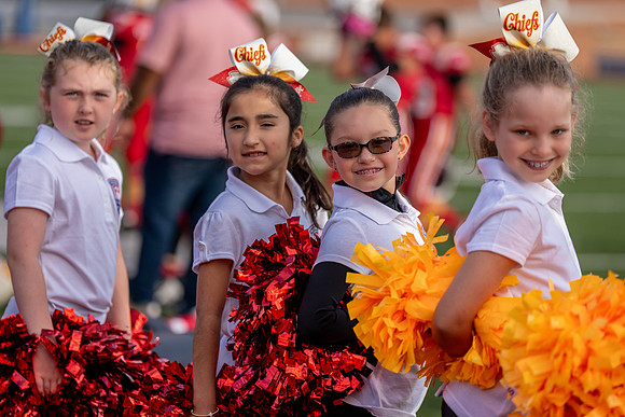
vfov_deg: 7.9
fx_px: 3009
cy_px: 200
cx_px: 321
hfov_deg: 11.9
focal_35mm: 173
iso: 200
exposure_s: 1/3200
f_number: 2.8
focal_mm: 150
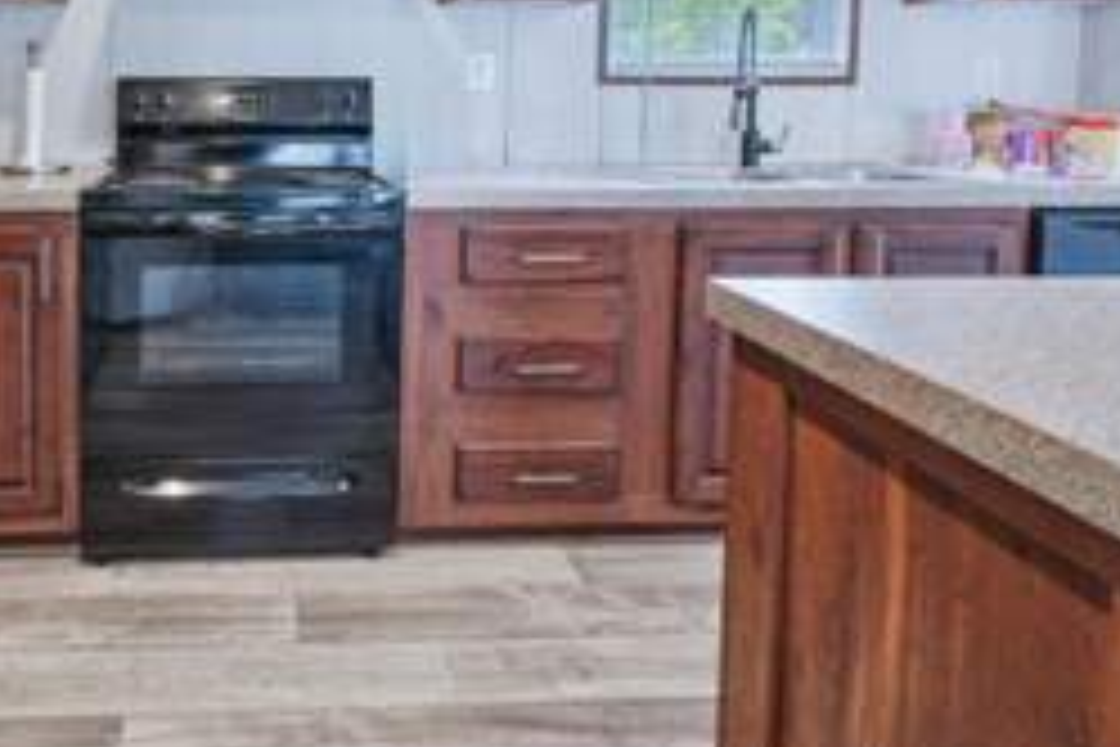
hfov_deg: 64.3
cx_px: 315
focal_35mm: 27
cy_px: 310
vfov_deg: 47.7
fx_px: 840
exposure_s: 1/6
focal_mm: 14
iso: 400
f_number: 9
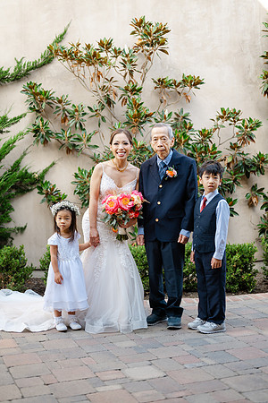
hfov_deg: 27.0
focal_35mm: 50
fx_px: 558
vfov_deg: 39.6
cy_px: 202
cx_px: 134
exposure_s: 1/640
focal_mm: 50
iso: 64
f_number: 1.8
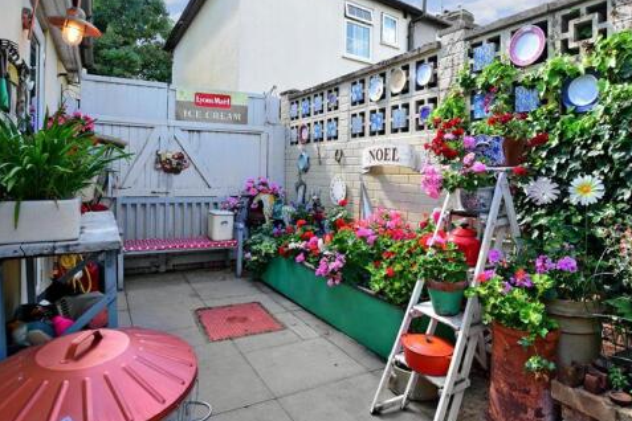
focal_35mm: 23
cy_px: 169
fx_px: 398
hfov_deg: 76.8
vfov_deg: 55.4
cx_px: 326
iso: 400
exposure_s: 1/125
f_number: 7.1
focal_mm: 11
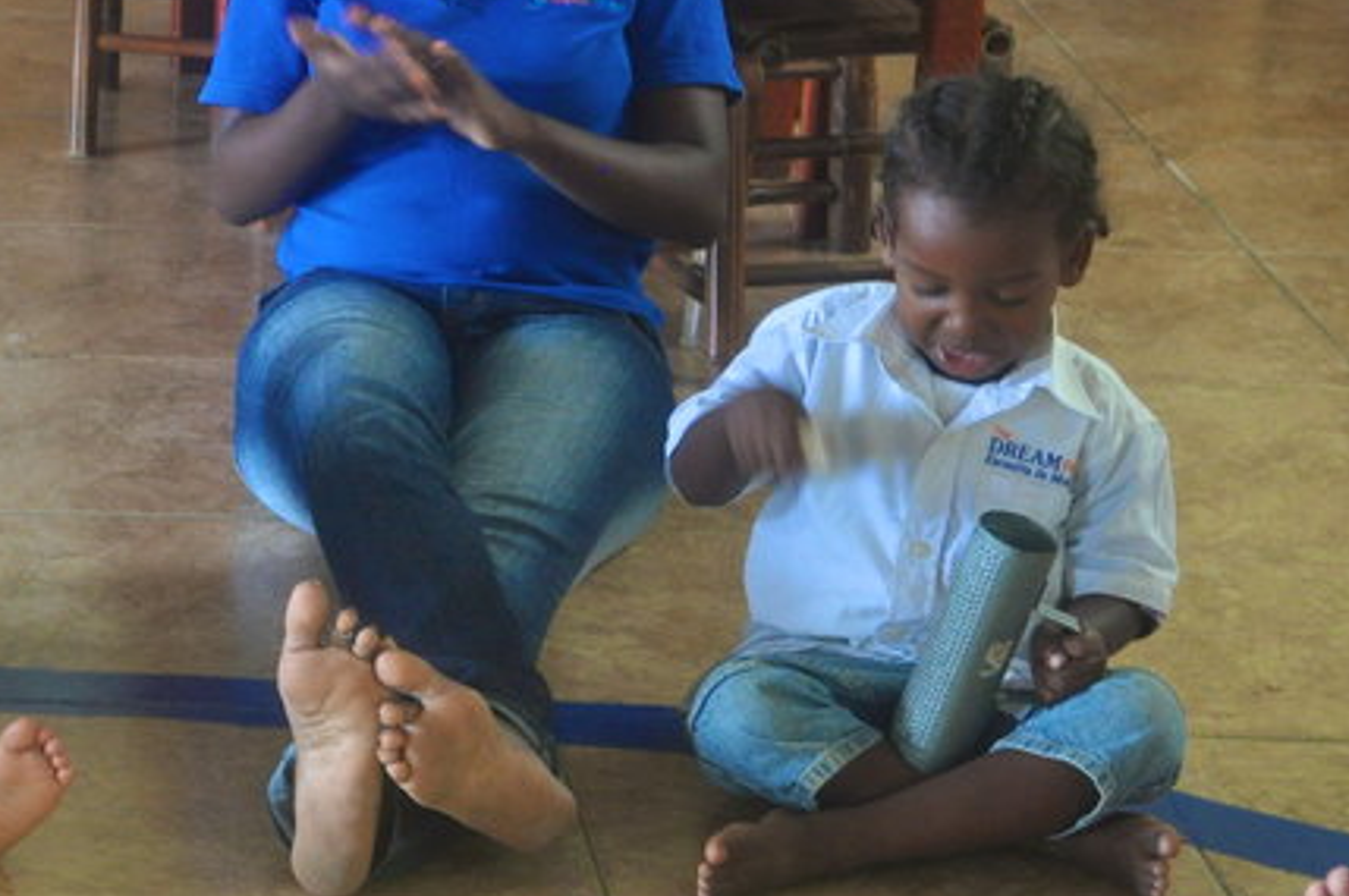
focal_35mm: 136
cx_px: -233
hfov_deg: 14.6
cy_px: 296
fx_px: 5090
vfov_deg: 10.1
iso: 800
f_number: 3.5
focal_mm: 38
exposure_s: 1/50
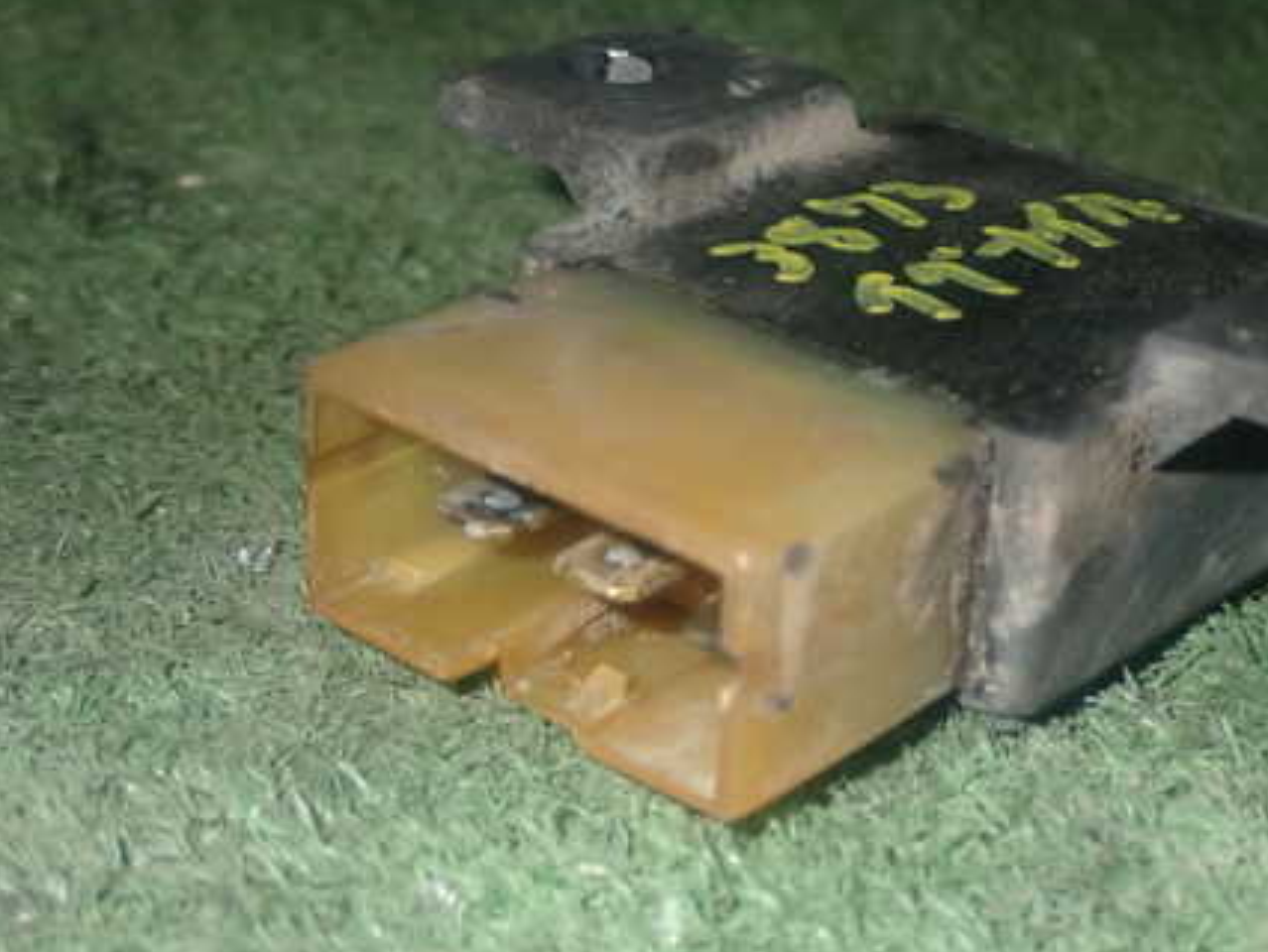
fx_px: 2785
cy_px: 464
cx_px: 878
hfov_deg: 25.5
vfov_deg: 19.4
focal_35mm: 76
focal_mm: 9.65
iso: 640
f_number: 10
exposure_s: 1/50
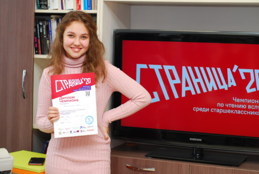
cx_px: 127
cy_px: 85
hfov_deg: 24.7
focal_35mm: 82
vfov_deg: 16.7
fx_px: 591
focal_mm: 50
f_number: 2.8
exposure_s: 1/200
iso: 200
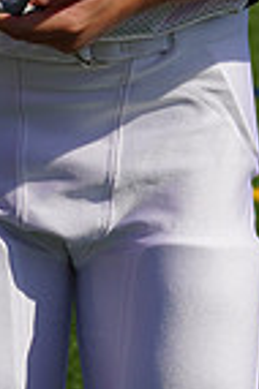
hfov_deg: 1.6
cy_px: -280
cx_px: 57
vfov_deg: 2.3
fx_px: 9541
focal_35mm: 882
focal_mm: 218
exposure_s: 1/250
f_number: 14
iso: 100
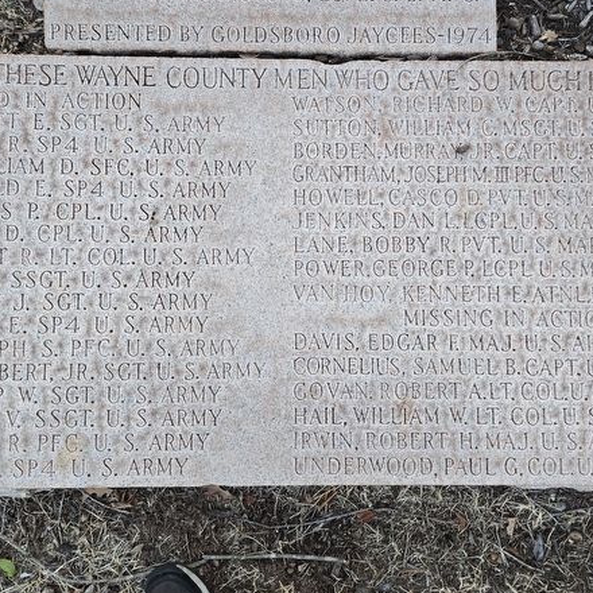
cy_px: 218
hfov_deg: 44.9
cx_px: 279
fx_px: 717
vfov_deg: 44.5
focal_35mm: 37
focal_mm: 5.4
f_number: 1.8
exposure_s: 1/182
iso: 100
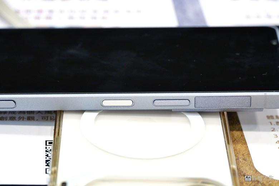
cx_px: 140
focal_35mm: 120
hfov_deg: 17.1
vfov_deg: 11.4
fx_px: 930
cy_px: 93
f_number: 5.6
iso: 2000
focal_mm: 80
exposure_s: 1/60
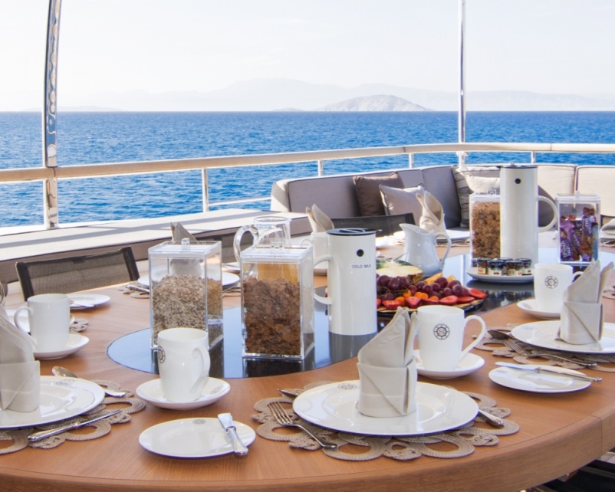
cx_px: 238
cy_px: 144
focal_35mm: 52
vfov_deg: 28.7
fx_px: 953
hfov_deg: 35.6
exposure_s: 1/60
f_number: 8
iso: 100
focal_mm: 13
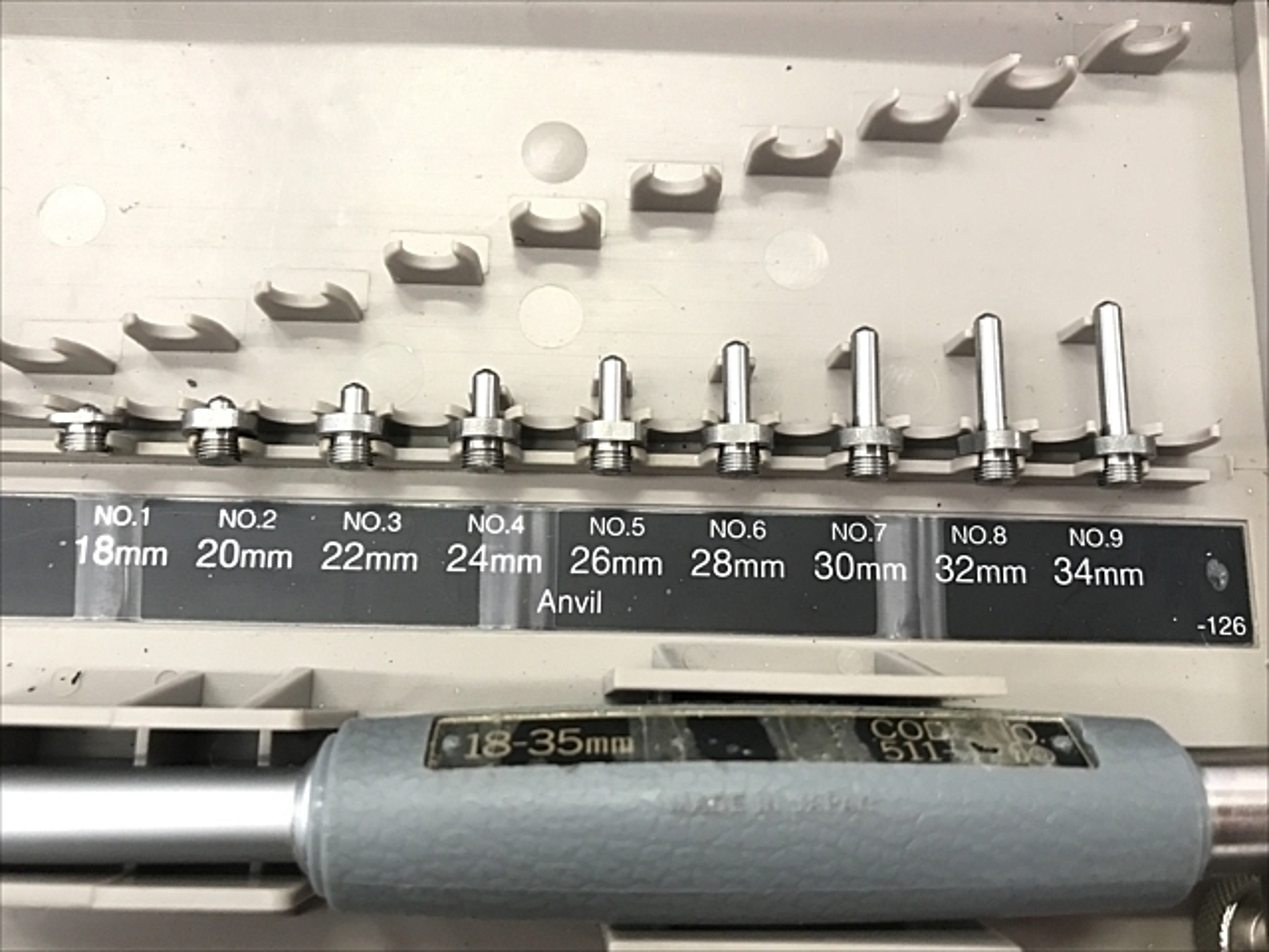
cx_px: 634
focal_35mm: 28
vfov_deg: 49.7
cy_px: 476
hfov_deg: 63.4
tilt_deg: -79.5
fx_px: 1026
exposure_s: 1/15
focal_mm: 3.99
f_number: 1.8
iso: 64
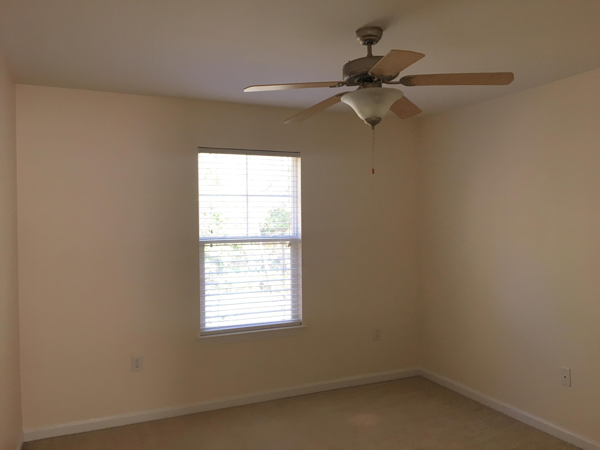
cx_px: 300
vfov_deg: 48.2
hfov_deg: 61.7
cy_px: 225
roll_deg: +0.3
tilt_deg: +0.0
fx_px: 503
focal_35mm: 29
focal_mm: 4.15
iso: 32
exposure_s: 1/30
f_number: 2.2
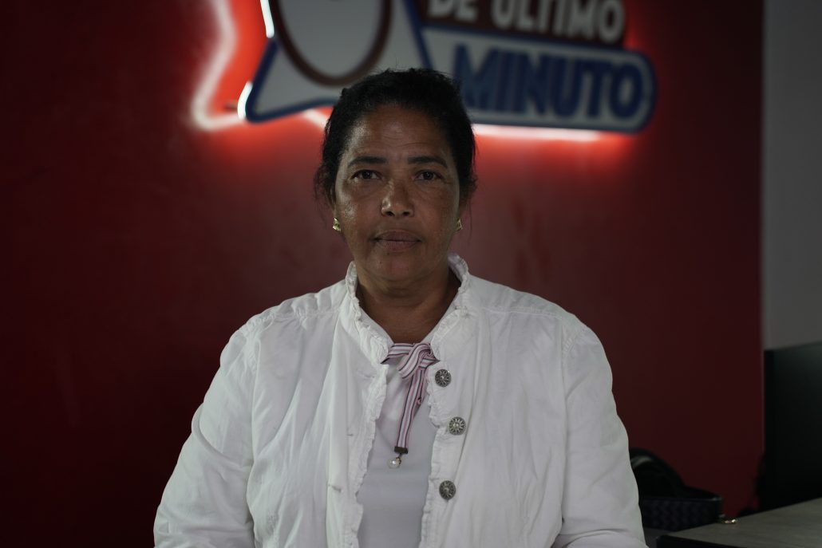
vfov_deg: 19.7
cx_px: 411
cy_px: 274
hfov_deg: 29.2
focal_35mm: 69
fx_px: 1576
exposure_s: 1/125
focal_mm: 69
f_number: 2.8
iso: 800
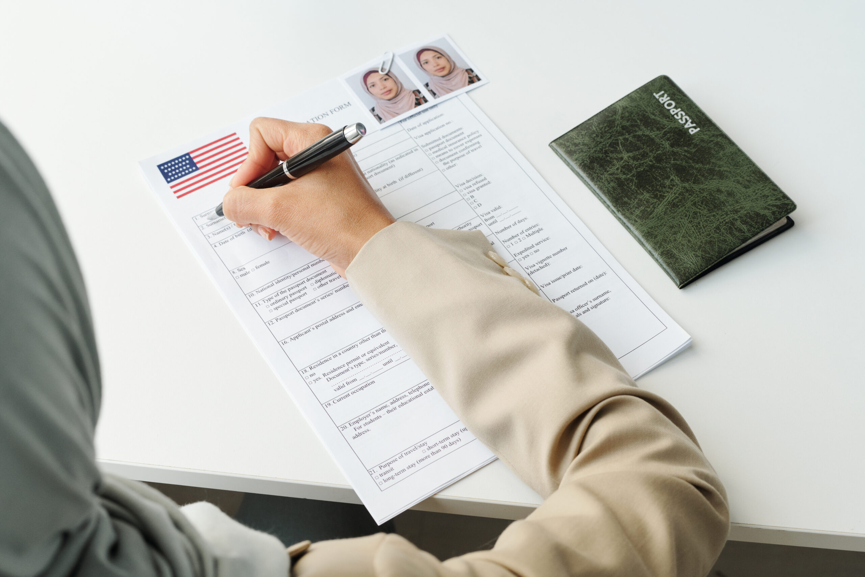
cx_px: 432
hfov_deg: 34.5
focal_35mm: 58
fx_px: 1394
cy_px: 288
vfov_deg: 23.4
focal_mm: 58
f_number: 8
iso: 640
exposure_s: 1/125
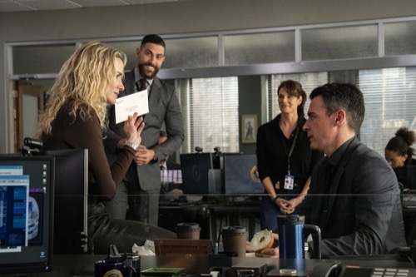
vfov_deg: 19.4
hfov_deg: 28.9
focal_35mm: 70
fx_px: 809
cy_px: 138
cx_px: 208
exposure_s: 1/125
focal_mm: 70
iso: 12800
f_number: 7.1
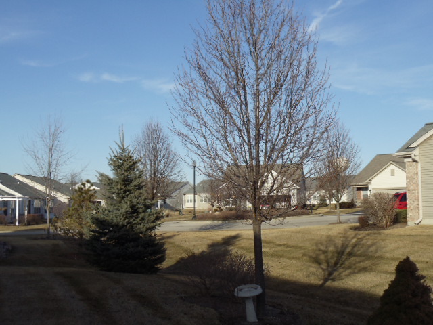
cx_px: 216
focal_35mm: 61
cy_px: 162
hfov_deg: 31.7
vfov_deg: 24.0
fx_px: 763
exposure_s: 1/250
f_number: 8.1
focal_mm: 8.3
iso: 100
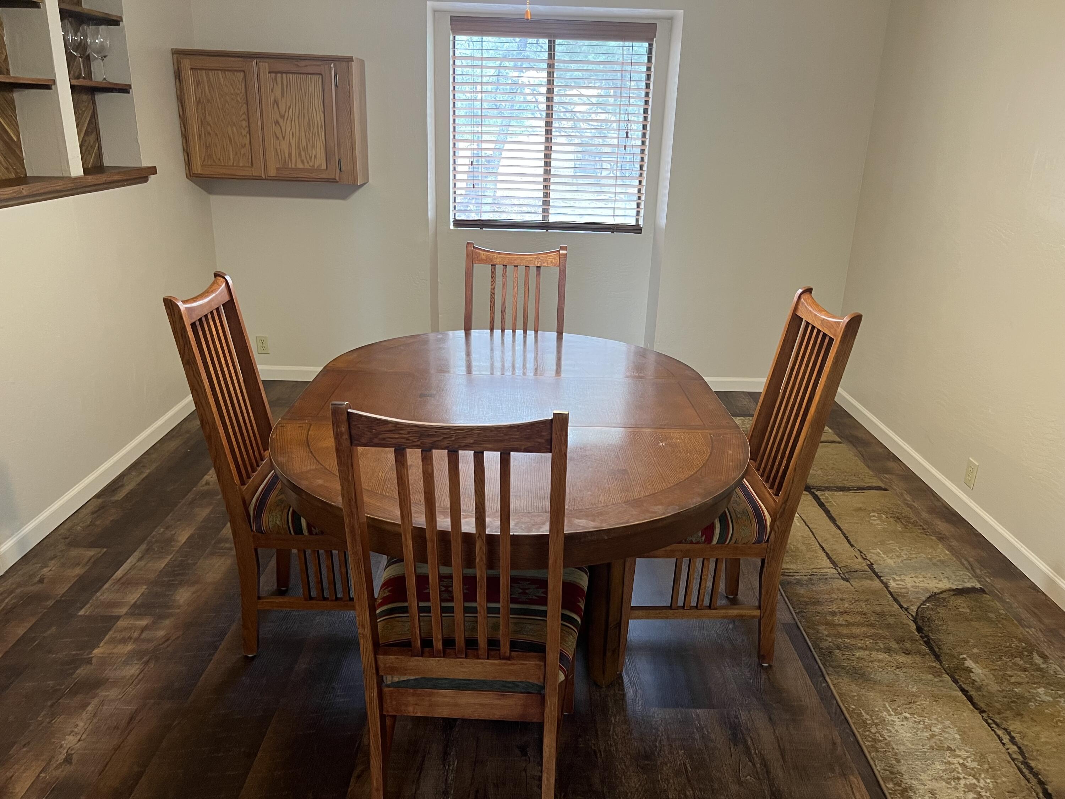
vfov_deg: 53.1
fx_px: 800
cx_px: 532
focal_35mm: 26
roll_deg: -1.1
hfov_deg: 67.3
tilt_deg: -18.7
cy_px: 400
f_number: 1.5
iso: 200
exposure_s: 1/60
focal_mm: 5.7
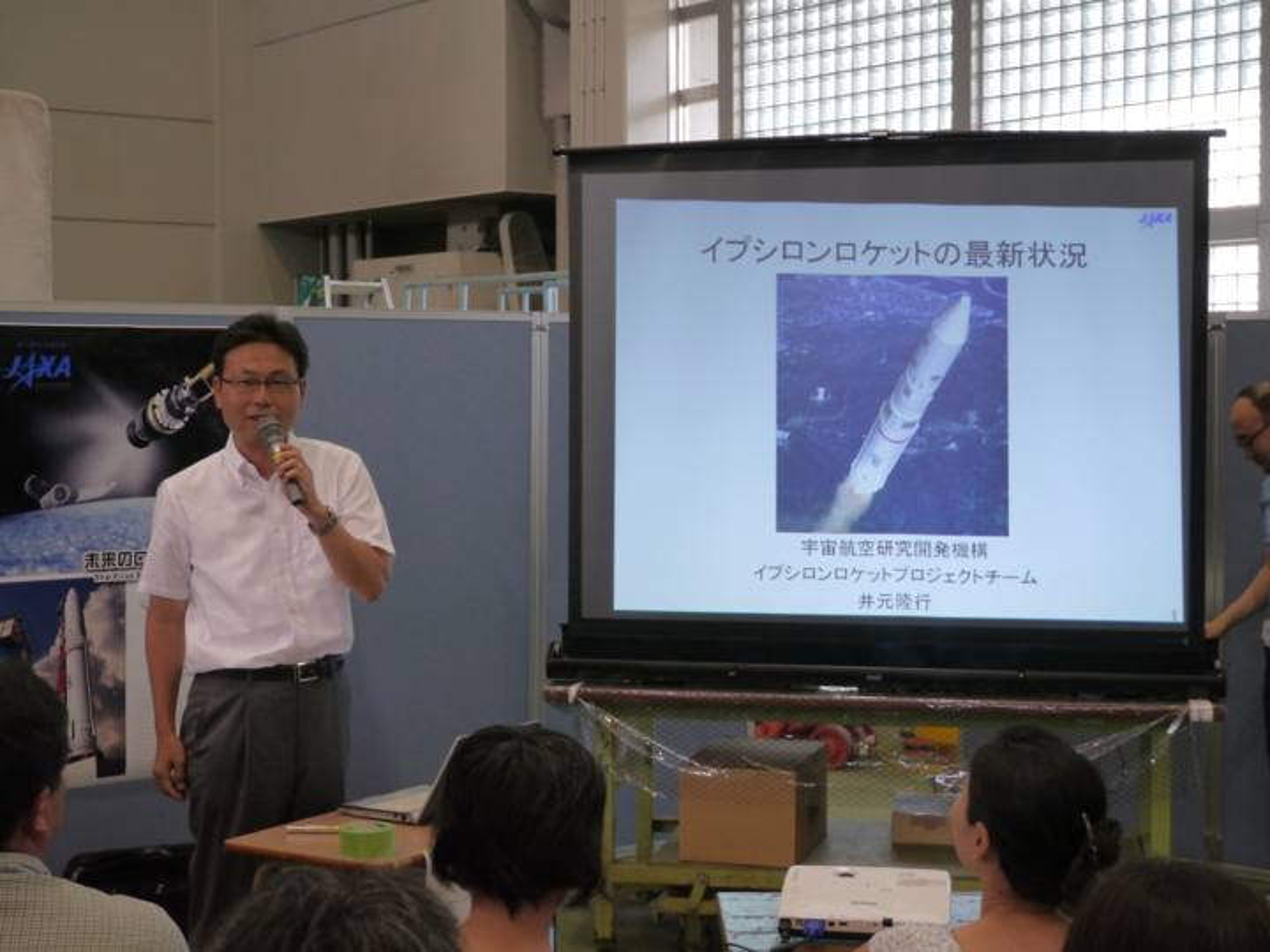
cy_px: 476
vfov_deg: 25.2
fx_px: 2128
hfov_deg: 33.2
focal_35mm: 58
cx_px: 635
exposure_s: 1/60
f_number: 5.2
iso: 640
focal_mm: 29
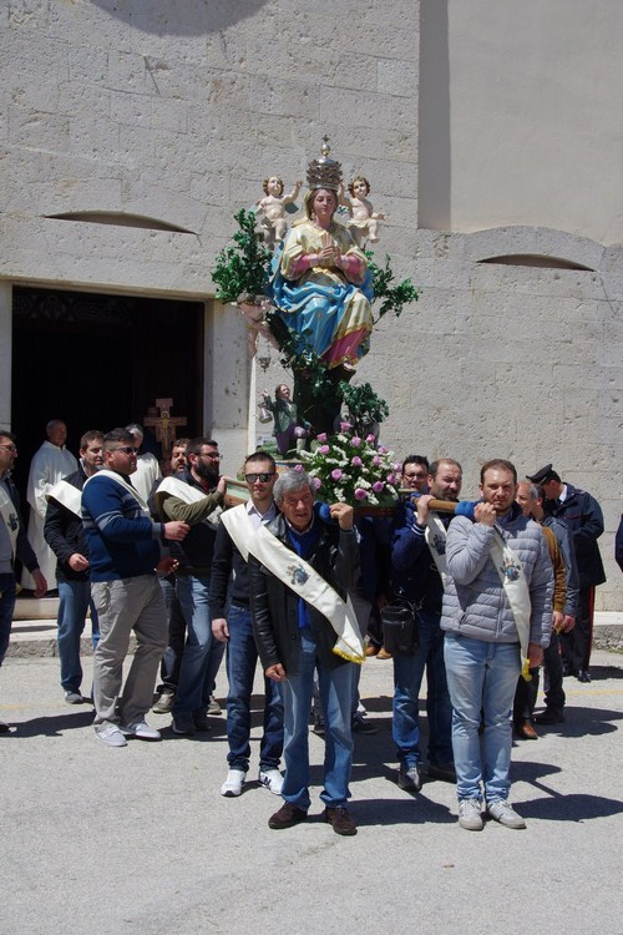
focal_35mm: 46
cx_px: 312
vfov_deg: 42.7
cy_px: 468
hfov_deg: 29.2
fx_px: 1194
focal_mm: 31
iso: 320
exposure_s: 1/320
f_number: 11
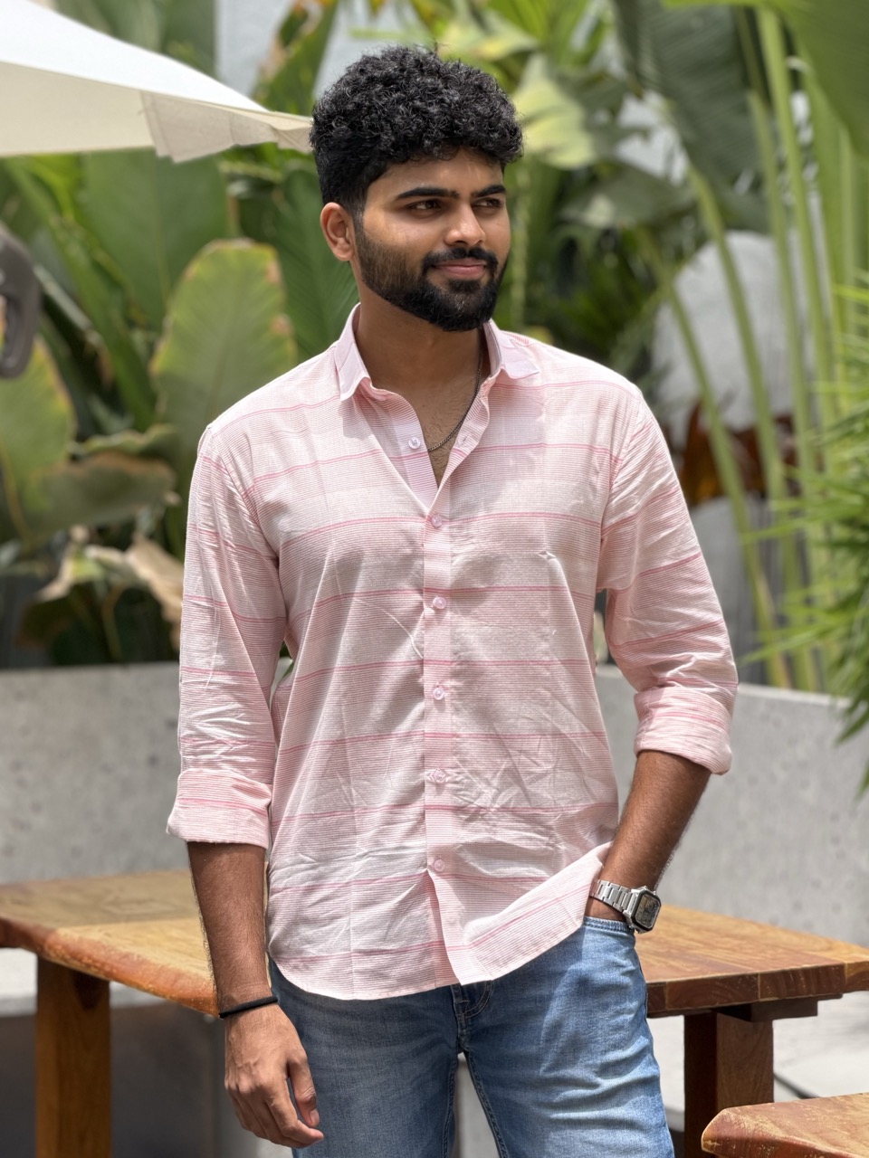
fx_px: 3347
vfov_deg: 19.6
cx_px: 434
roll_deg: -0.1
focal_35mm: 100
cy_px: 579
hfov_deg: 14.8
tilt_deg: -2.9
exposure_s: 1/638
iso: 50
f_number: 2.8
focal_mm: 16.89
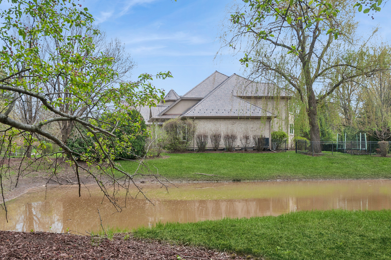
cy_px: 130
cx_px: 196
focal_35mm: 32
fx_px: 347
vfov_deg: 41.1
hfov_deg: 58.7
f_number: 8
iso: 400
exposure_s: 1/640
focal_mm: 32
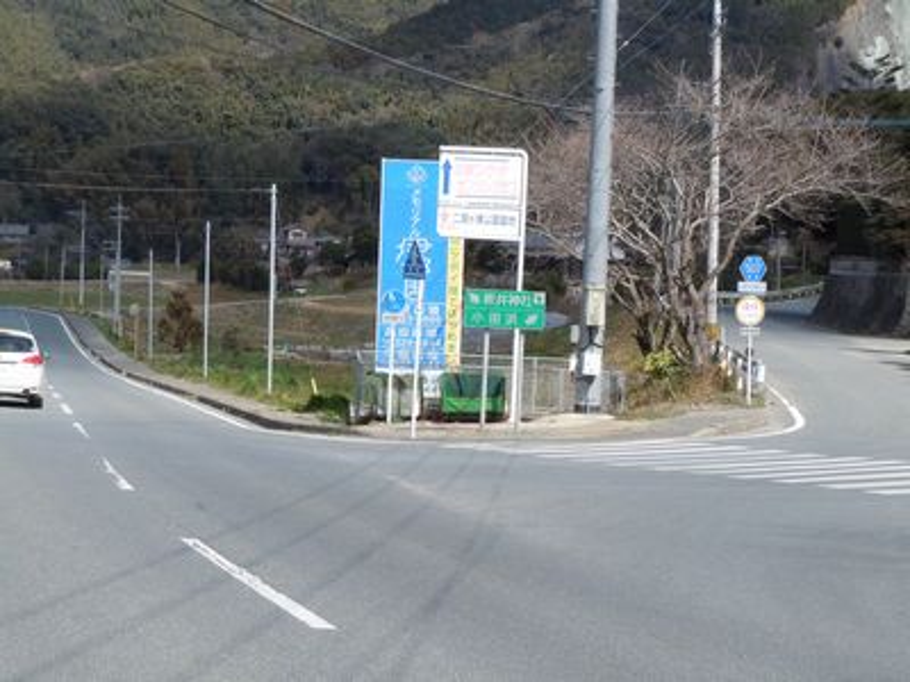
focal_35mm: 87
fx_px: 2287
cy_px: 341
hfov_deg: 22.5
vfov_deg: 17.0
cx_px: 455
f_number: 5.3
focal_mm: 15.6
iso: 100
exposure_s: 1/400
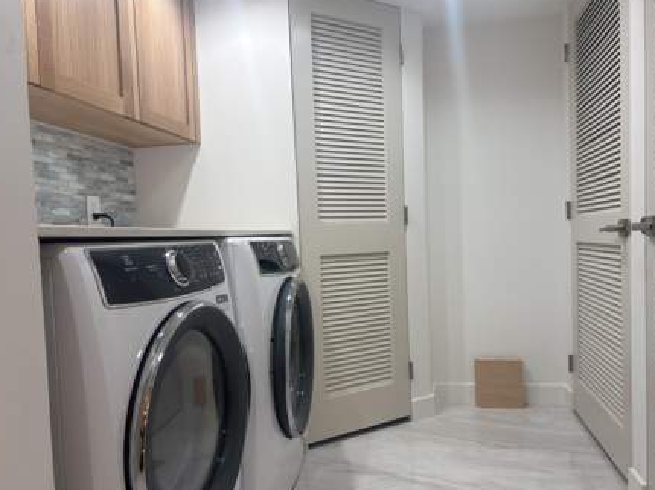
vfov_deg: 48.1
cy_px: 262
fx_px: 548
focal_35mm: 29
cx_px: 347
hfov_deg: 61.6
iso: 64
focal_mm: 5.96
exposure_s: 1/120
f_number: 1.6
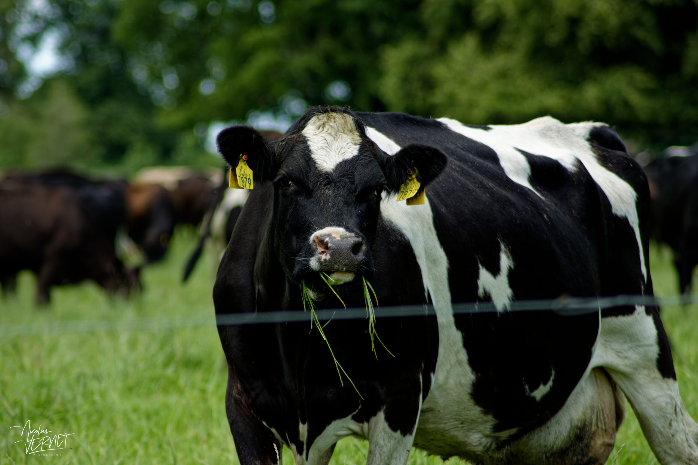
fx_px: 5235
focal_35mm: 270
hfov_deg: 7.6
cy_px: 232
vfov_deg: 5.1
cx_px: 349
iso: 800
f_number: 5
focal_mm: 180
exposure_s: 1/1600
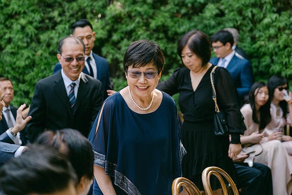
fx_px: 815
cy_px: 98
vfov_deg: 13.6
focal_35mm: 101
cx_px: 146
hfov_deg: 20.3
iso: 320
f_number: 2.8
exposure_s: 1/150
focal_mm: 66
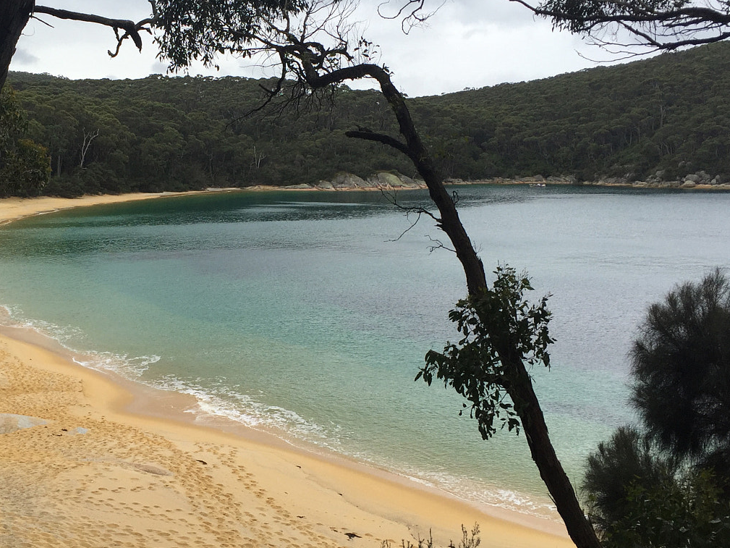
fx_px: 970
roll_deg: -0.5
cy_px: 264
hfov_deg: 40.7
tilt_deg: -6.8
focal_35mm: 46
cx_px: 247
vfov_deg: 31.5
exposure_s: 1/471
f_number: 2.2
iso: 32
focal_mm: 4.15
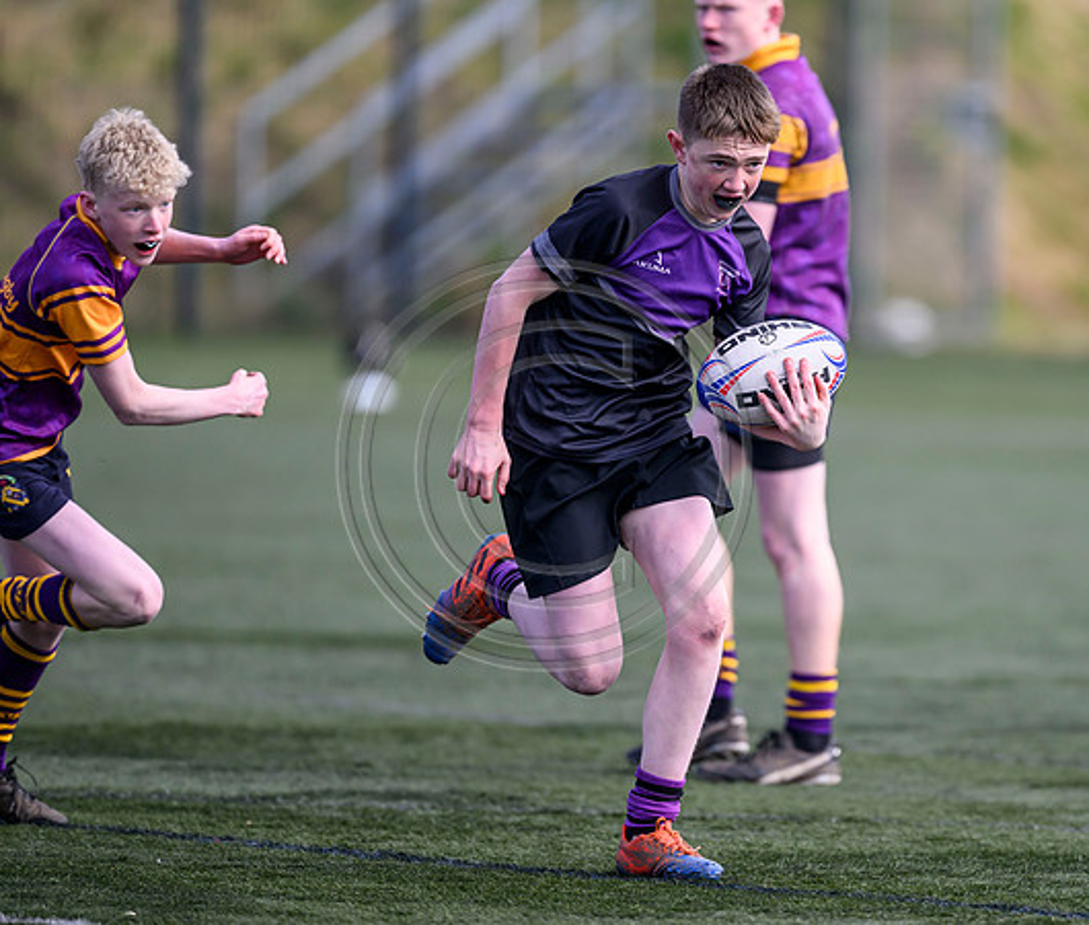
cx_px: 759
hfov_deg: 3.7
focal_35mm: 514
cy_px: 502
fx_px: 16959
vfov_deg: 3.1
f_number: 3.2
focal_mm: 400
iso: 500
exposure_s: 1/3200
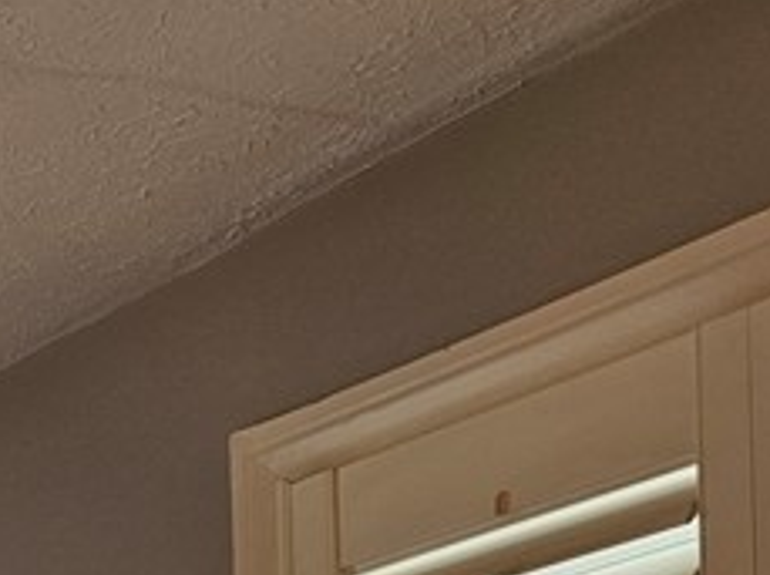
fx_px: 2288
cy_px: 1167
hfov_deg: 17.0
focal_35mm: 103
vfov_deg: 12.5
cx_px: -447
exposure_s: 1/120
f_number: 1.8
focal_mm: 5.4
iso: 40
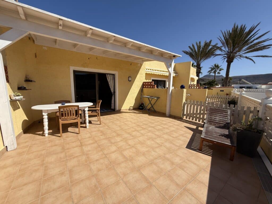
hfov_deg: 102.1
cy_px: 102
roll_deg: -1.0
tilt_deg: -8.0
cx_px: 136
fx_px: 110
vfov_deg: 85.7
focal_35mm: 14
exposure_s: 1/3891
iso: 50
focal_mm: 2.22
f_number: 2.2
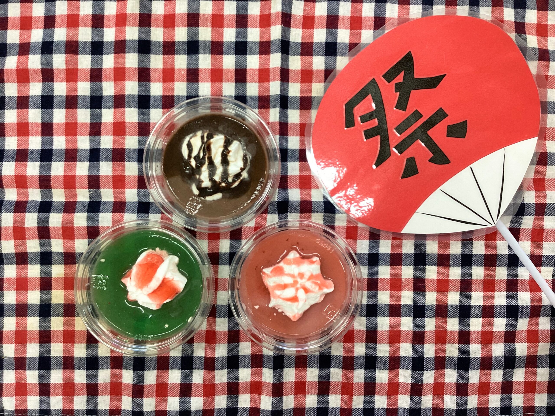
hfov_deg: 58.4
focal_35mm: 31
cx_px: 278
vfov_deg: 45.4
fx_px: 497
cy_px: 208
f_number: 2.4
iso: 100
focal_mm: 3.3
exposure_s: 1/60
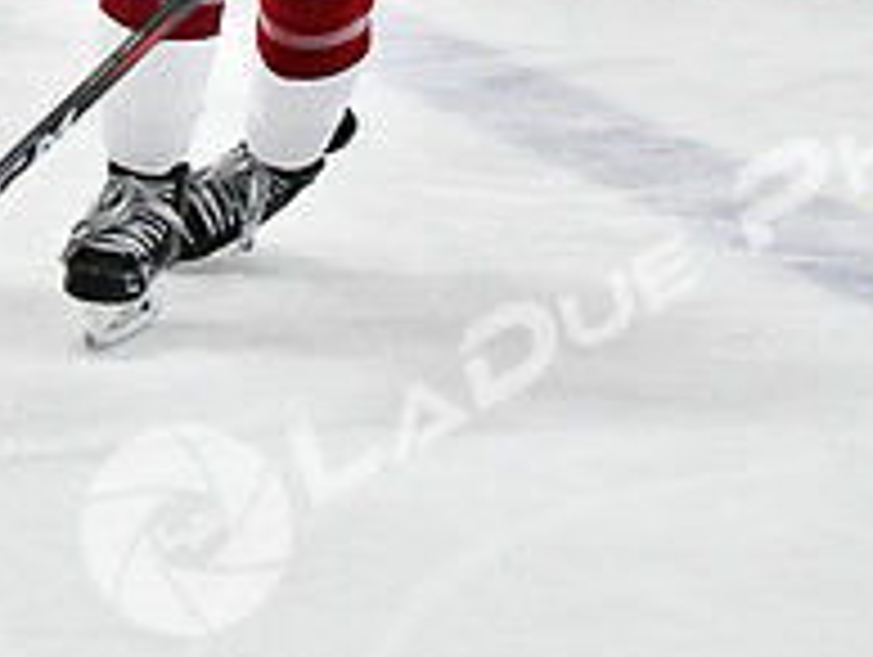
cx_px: 72
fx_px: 11085
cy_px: -133
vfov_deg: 3.4
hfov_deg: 4.5
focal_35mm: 439
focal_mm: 102
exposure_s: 1/1250
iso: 8000
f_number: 2.8
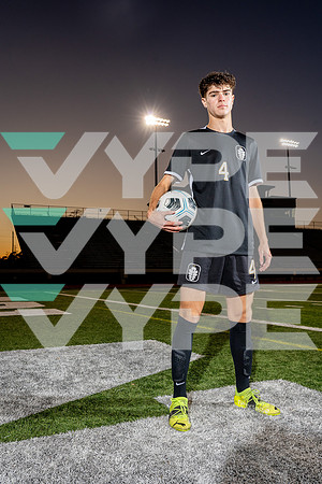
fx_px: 429
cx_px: 161
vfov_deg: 58.7
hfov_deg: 41.1
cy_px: 242
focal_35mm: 32
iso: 800
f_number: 8
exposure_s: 1/250
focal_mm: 32
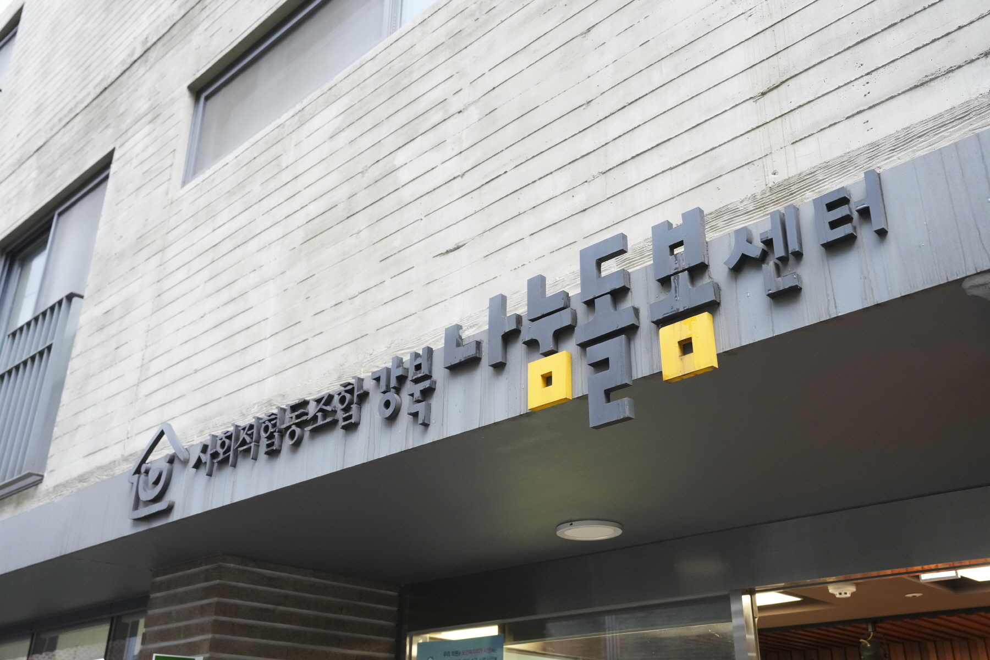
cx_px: 495
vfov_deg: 37.9
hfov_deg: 54.4
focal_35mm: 35
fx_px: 962
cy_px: 330
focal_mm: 35
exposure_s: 1/160
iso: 4000
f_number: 5.6
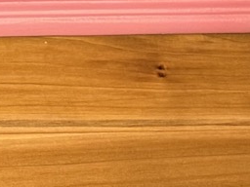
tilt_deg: -36.0
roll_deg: +3.8
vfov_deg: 7.3
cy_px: -457
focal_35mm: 169
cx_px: -24
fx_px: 1221
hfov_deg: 11.5
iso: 250
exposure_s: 1/60
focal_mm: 6.76
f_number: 1.78
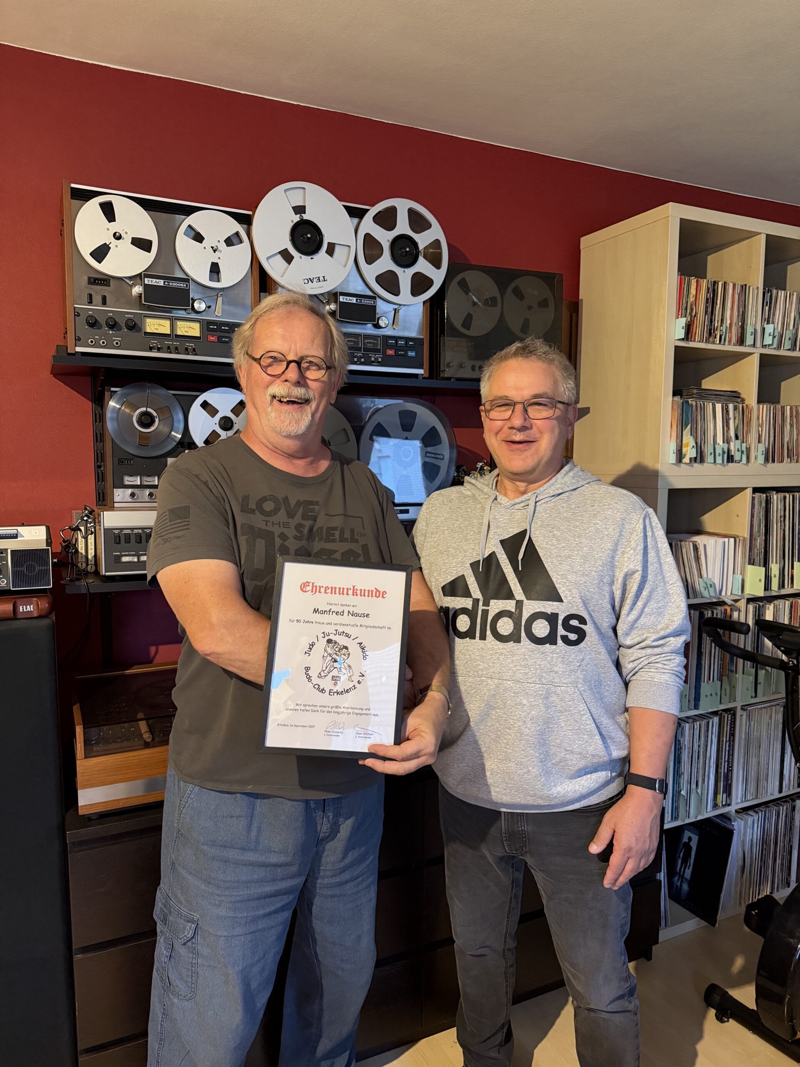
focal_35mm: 24
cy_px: 534
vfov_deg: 71.6
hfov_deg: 56.8
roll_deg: -0.5
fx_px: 740
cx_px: 400
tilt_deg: -6.5
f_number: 1.78
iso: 800
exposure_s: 1/60
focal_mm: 6.76
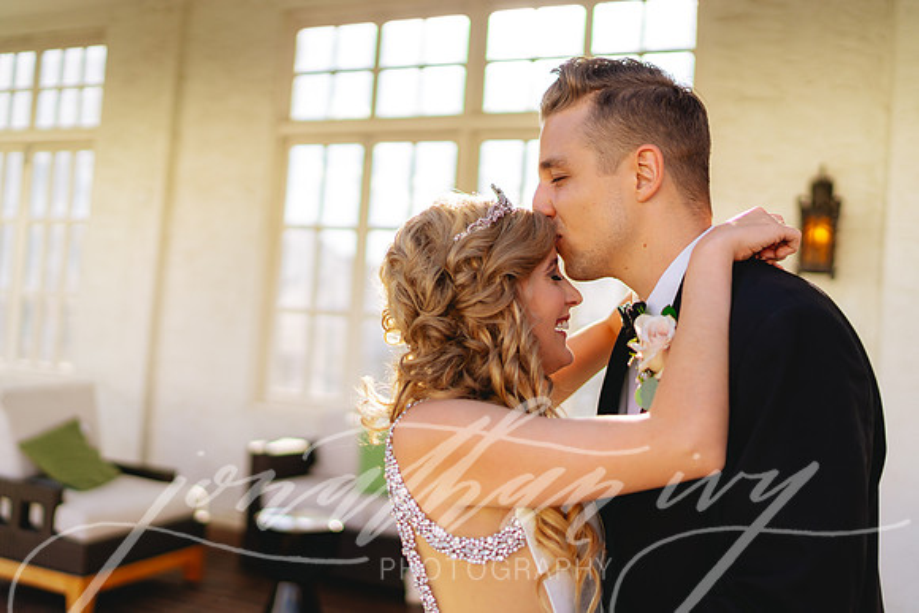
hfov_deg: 54.4
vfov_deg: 37.9
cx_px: 460
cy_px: 306
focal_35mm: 35
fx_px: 894
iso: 64
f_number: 1.4
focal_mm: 35
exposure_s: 1/3200
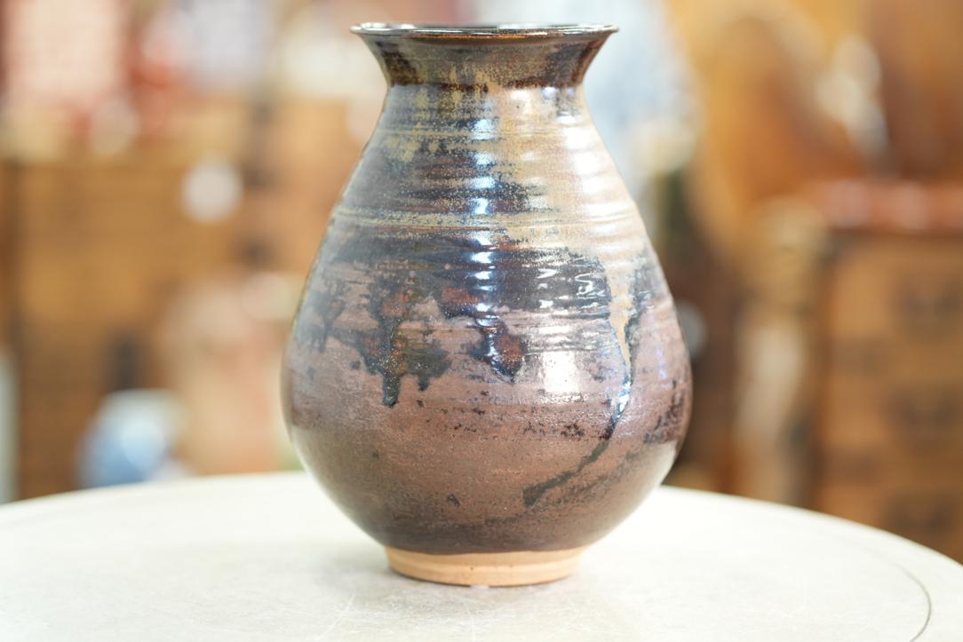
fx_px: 2274
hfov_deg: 23.9
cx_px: 482
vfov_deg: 16.1
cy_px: 321
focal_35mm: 85
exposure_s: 1/125
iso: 2000
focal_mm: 85
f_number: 2.8
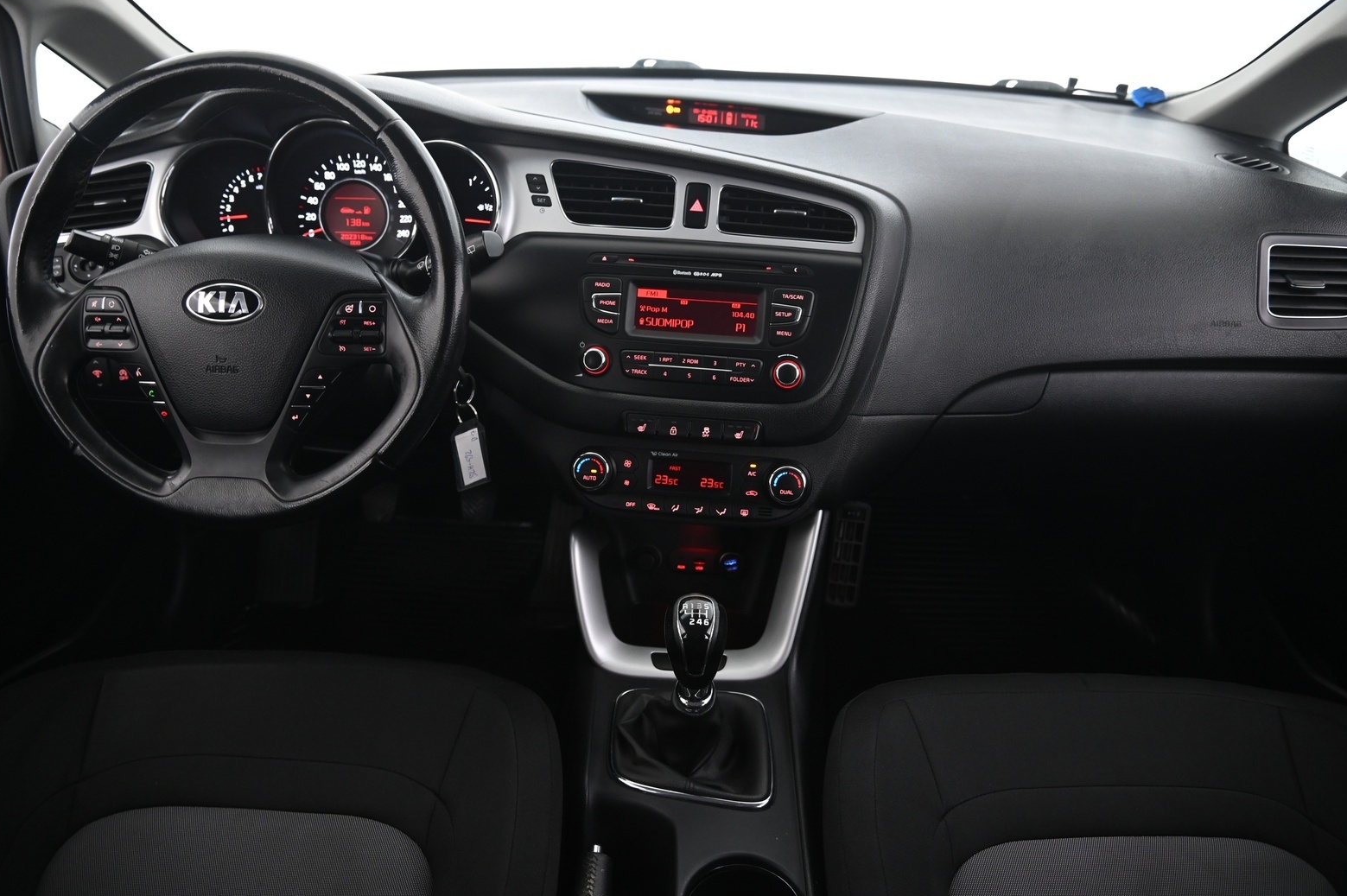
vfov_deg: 51.2
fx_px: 935
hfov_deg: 71.5
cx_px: 668
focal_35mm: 25
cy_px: 445
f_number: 4
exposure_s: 1/13
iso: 2000
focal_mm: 24
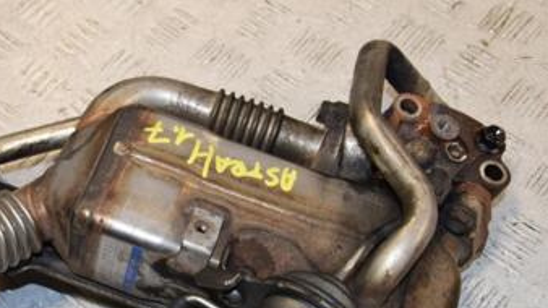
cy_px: 233
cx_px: 79
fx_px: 973
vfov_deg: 17.9
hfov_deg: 30.4
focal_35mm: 67
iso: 800
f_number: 7.1
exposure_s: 1/200
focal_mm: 24
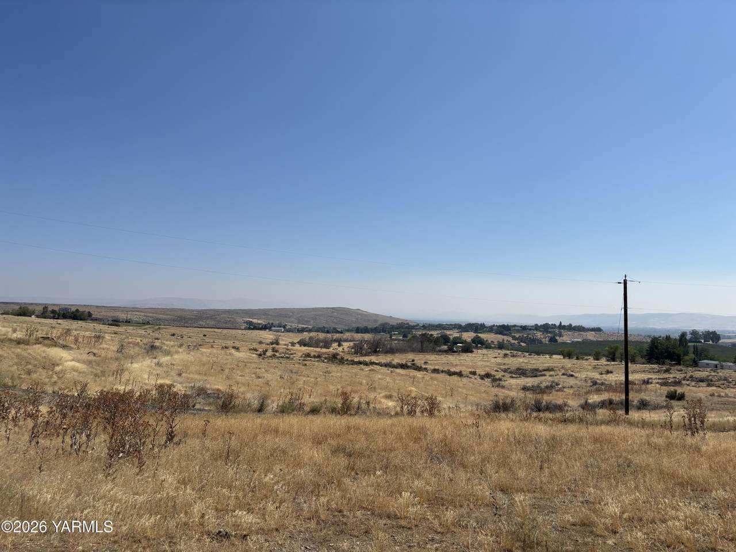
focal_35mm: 26
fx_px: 553
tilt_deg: +2.8
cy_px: 276
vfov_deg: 53.1
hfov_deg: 67.3
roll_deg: -1.7
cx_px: 368
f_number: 1.6
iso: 50
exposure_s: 1/7692
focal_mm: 5.96
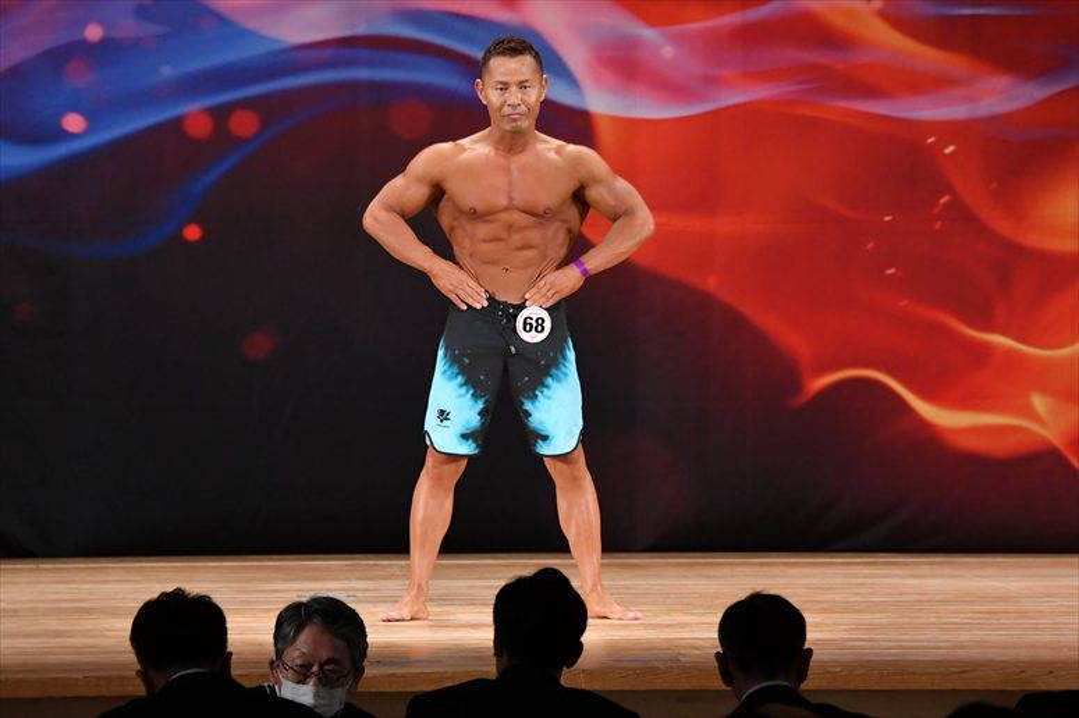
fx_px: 7190
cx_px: 540
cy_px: 359
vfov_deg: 5.7
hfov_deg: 8.6
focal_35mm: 240
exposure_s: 1/400
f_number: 5.6
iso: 3200
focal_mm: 160
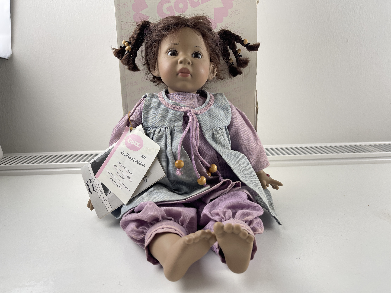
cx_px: 196
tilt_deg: -14.7
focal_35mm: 25
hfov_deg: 69.4
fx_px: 282
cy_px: 146
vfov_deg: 54.9
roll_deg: +1.1
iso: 32
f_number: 1.6
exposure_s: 1/137
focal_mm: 5.1
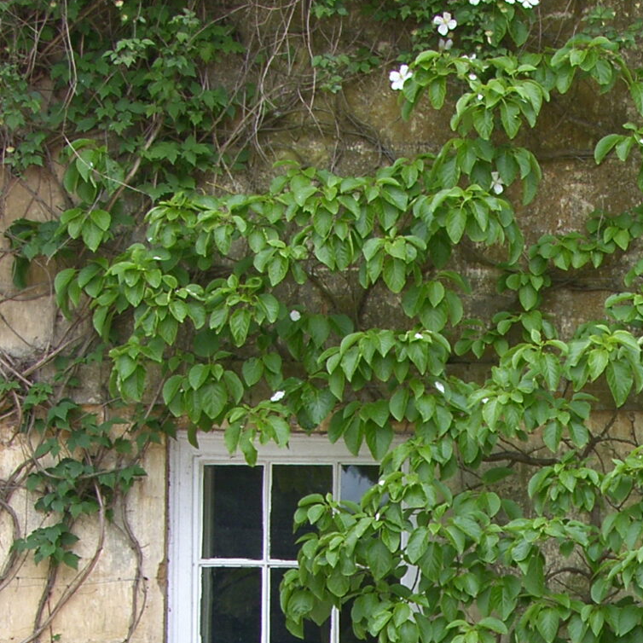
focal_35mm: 135
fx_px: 2837
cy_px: 772
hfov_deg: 12.8
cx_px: 655
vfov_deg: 12.6
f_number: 4.6
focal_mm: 11.5
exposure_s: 1/125
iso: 50
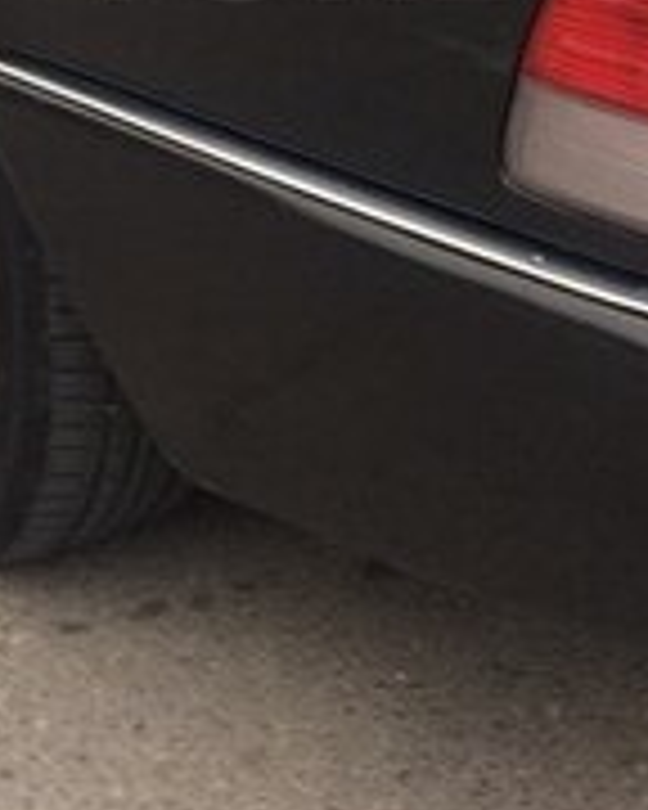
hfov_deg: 14.7
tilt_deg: -17.8
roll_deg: +1.7
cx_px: 526
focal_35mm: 104
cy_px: -70
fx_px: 2493
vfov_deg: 17.8
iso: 64
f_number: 2.2
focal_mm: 4.15
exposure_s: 1/100
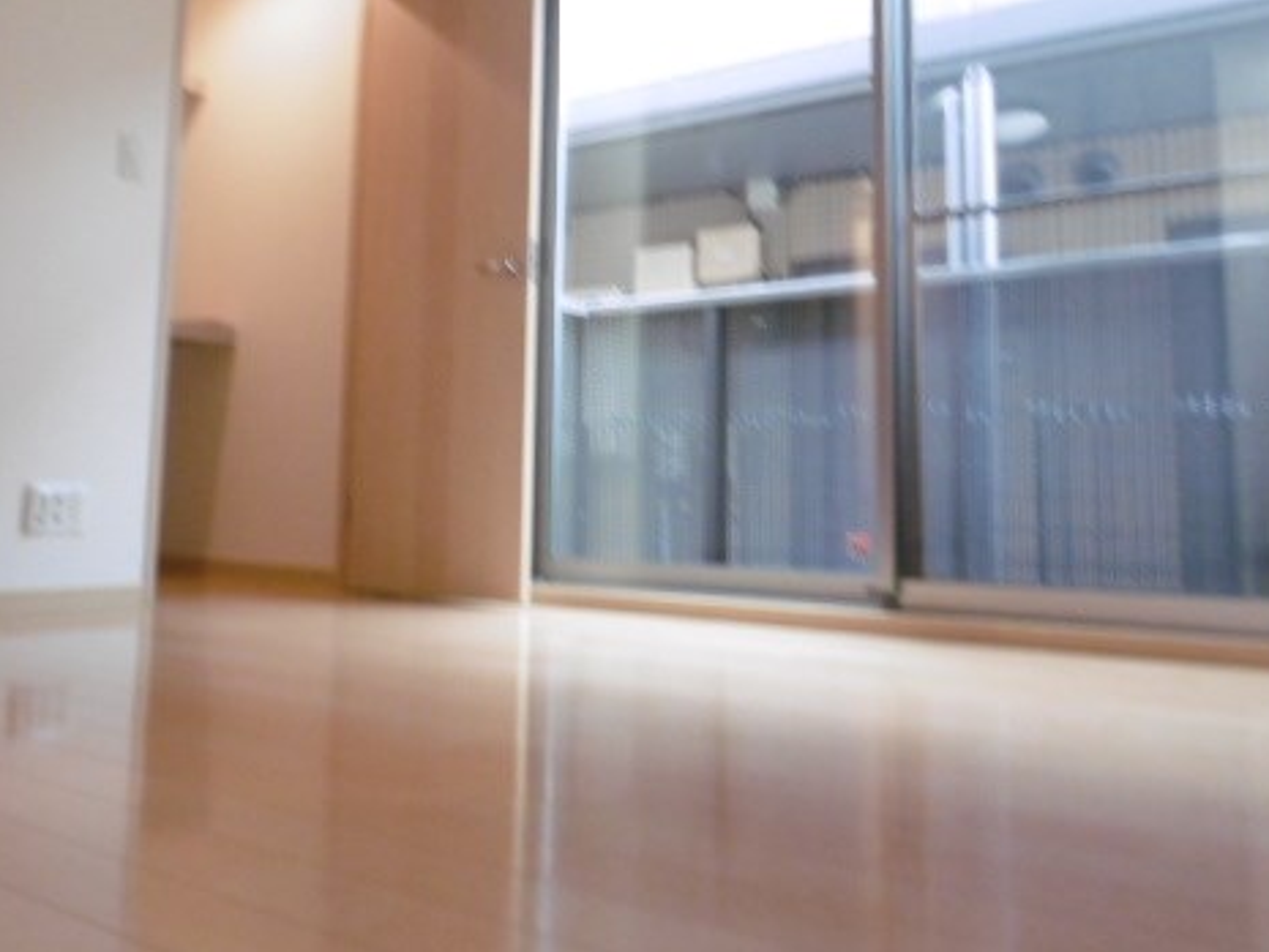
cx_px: 562
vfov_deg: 42.6
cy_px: 346
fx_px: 1210
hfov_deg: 55.2
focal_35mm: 33
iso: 400
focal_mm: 4.3
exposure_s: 1/30
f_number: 3.1
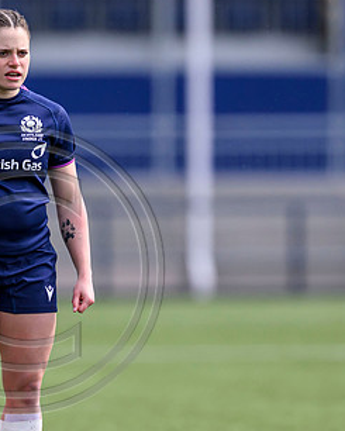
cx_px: 72
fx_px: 16048
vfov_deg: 1.5
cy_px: 176
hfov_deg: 1.2
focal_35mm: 1258
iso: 500
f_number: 3.2
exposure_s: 1/4000
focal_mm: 400
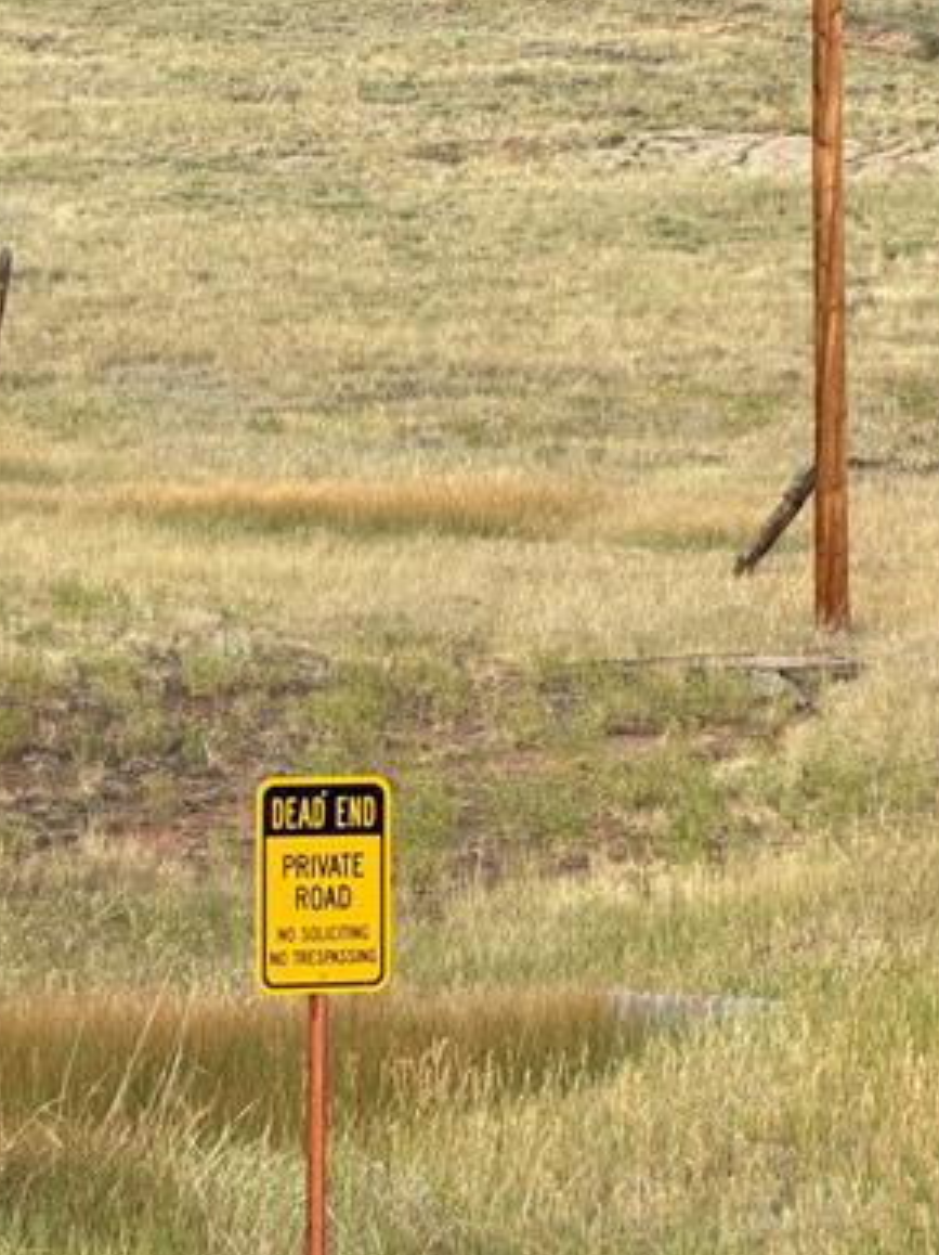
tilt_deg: -2.1
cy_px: 761
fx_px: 7205
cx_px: 466
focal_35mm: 199
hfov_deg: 7.5
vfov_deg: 9.9
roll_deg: +3.7
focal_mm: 16.89
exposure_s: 1/144
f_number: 2.8
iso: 50
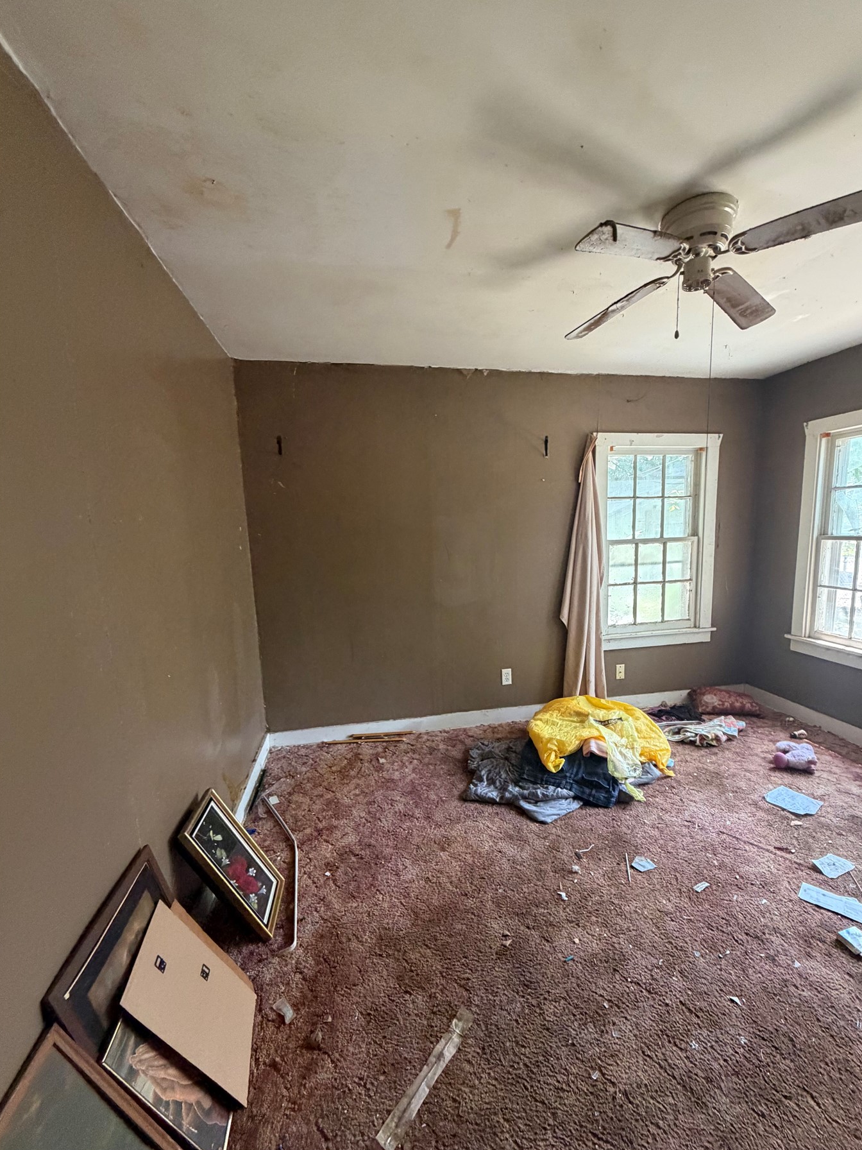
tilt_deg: -7.5
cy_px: 605
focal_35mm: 15
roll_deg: +0.8
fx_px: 498
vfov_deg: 98.1
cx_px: 457
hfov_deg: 81.7
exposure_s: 1/60
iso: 400
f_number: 2.2
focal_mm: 2.22
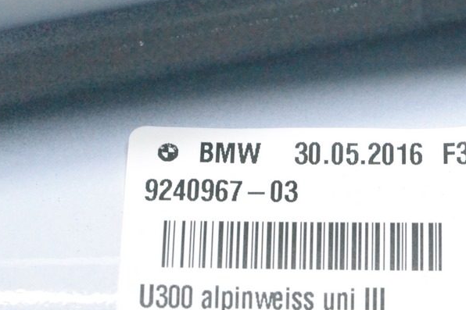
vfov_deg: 9.6
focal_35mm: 142
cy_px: 233
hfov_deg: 14.4
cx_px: 330
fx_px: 1836
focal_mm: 55
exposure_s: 1/160
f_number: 9
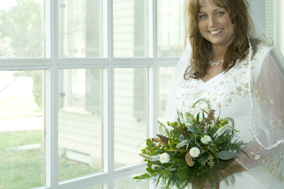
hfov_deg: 27.5
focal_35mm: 73
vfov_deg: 18.6
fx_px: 576
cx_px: 198
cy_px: 59
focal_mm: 50
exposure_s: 1/60
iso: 160
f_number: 4
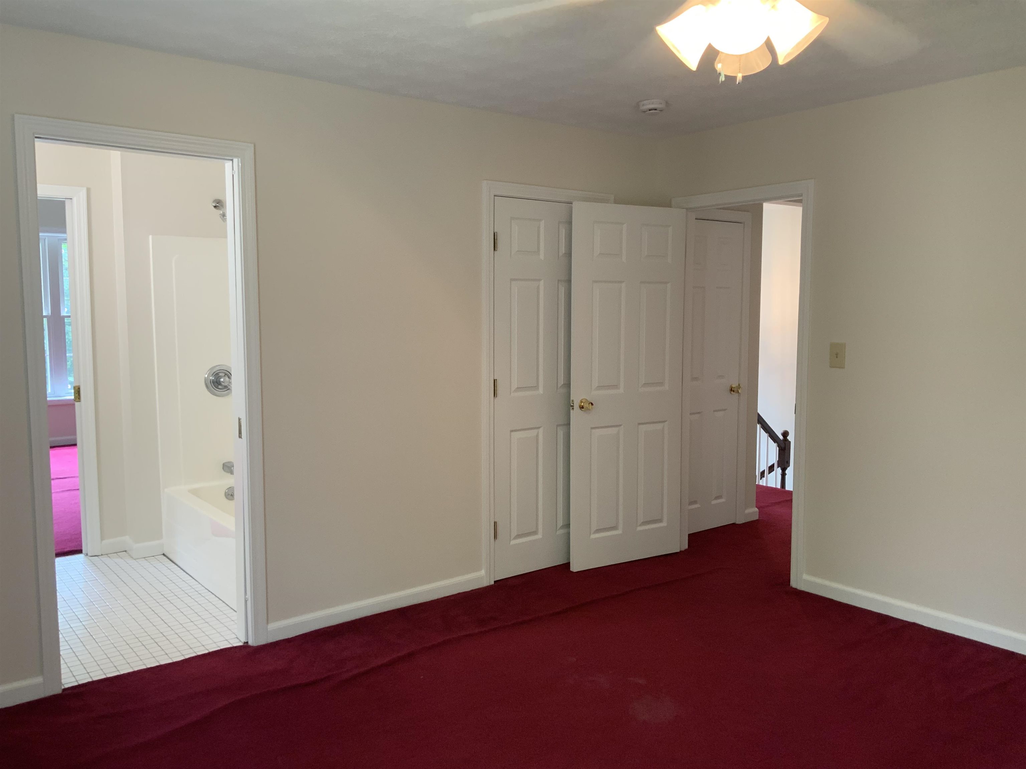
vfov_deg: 48.2
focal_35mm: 29
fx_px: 860
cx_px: 513
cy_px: 384
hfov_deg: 61.7
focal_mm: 3
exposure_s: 1/60
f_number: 1.8
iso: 100
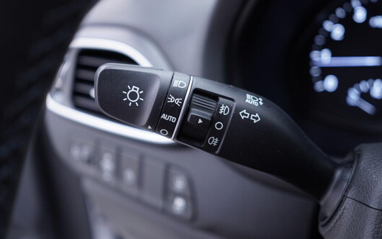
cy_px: 110
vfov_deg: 33.6
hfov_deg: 51.5
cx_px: 193
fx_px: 396
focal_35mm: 38
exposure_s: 1/40
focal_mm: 24
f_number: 2.8
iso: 200
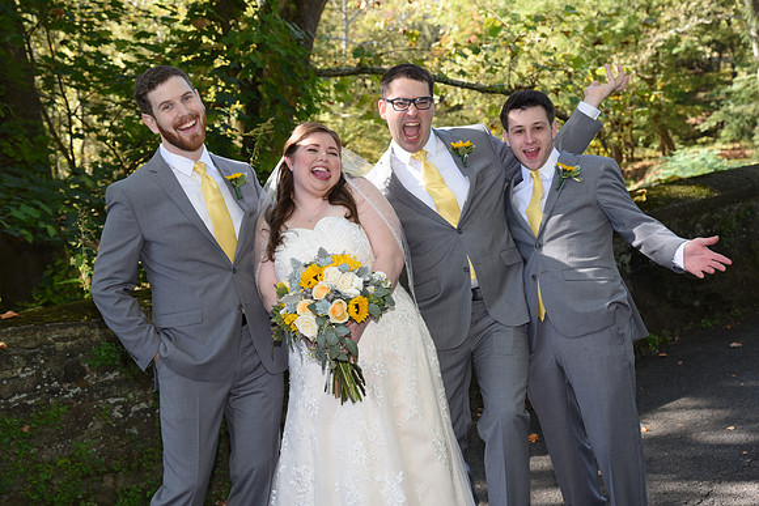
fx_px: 1371
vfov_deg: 20.9
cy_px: 253
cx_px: 380
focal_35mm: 65
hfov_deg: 31.0
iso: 640
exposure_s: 1/200
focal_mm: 65
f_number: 6.3
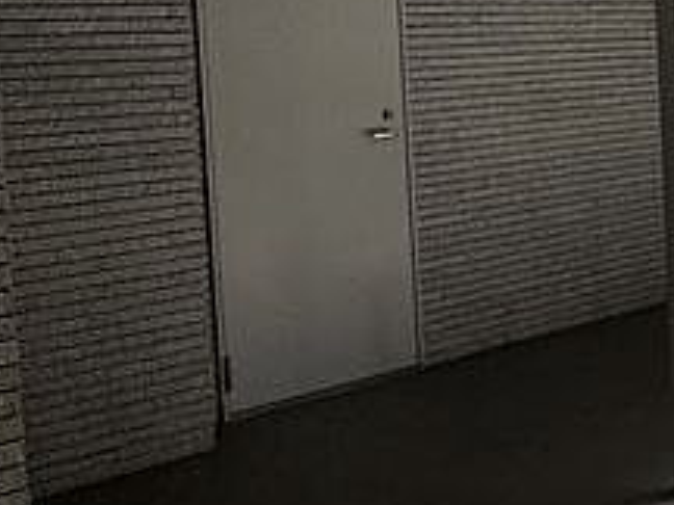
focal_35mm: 83
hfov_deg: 20.8
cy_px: 153
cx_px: 949
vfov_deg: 17.7
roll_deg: +1.3
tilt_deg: -4.9
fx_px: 1616
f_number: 1.8
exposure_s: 1/30
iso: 25
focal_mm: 3.99
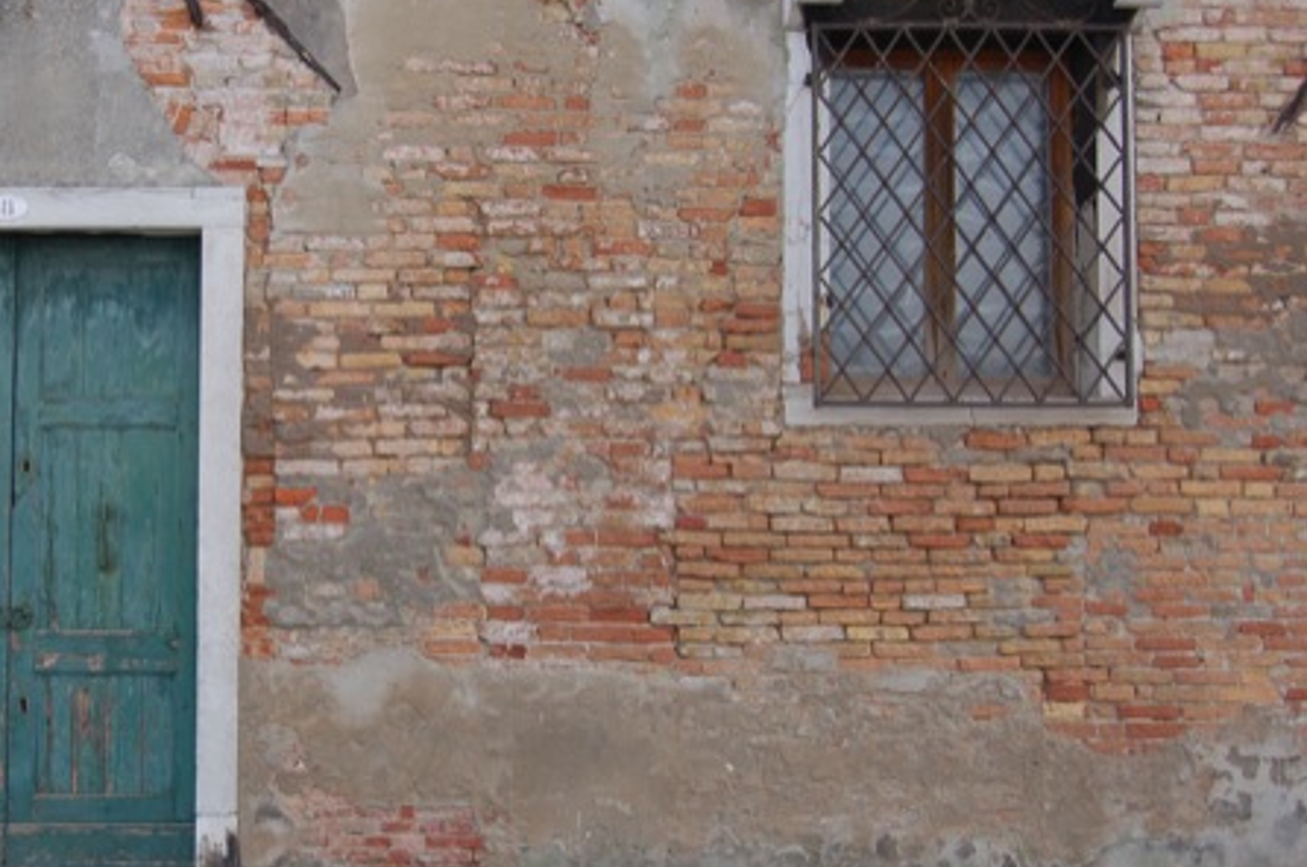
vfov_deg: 24.1
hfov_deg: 35.2
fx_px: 2030
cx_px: 387
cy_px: 438
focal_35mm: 56
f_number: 5.6
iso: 200
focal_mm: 26
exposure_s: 1/125
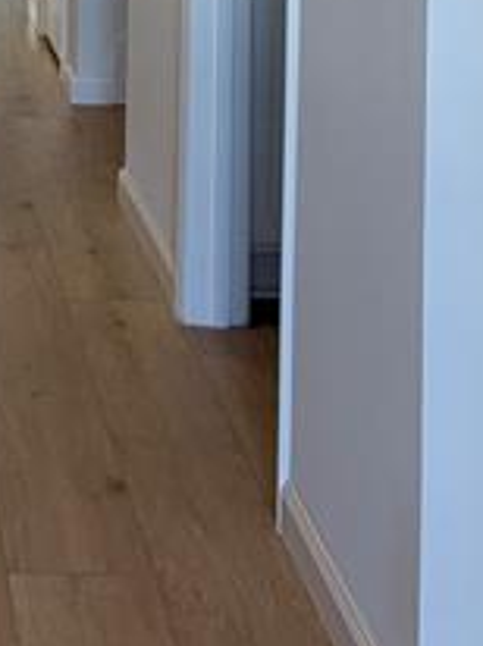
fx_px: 1808
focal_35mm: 97
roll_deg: -2.5
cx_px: -44
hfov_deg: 14.9
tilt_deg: +3.3
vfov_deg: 17.3
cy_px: -448
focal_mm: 5.96
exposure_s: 1/207
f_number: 1.6
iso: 125
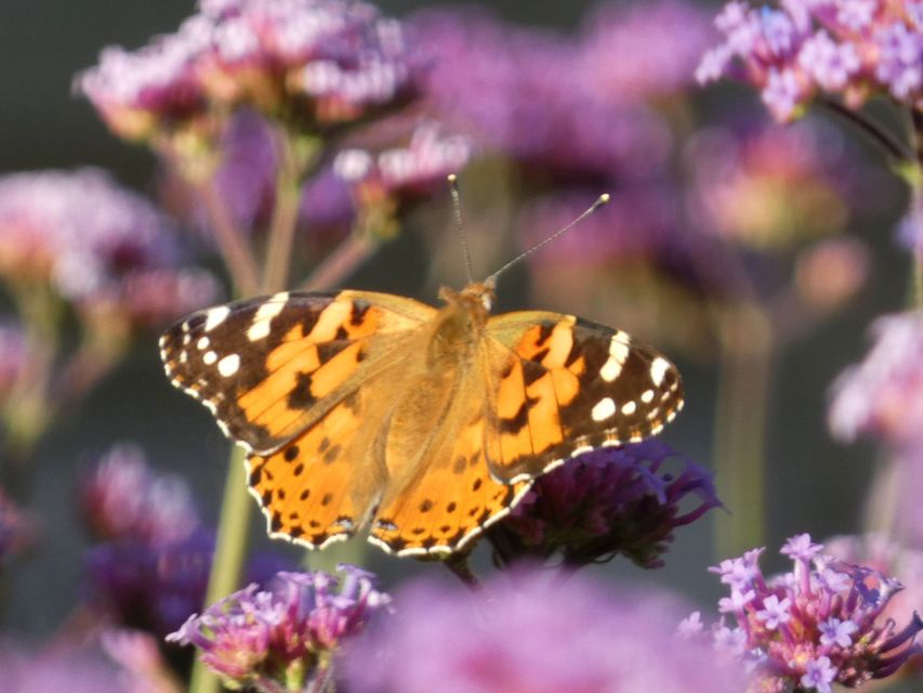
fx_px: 31175
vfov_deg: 1.3
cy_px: 346
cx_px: 462
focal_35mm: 1169
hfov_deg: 1.7
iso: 125
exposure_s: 1/125
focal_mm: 209.4
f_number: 5.8
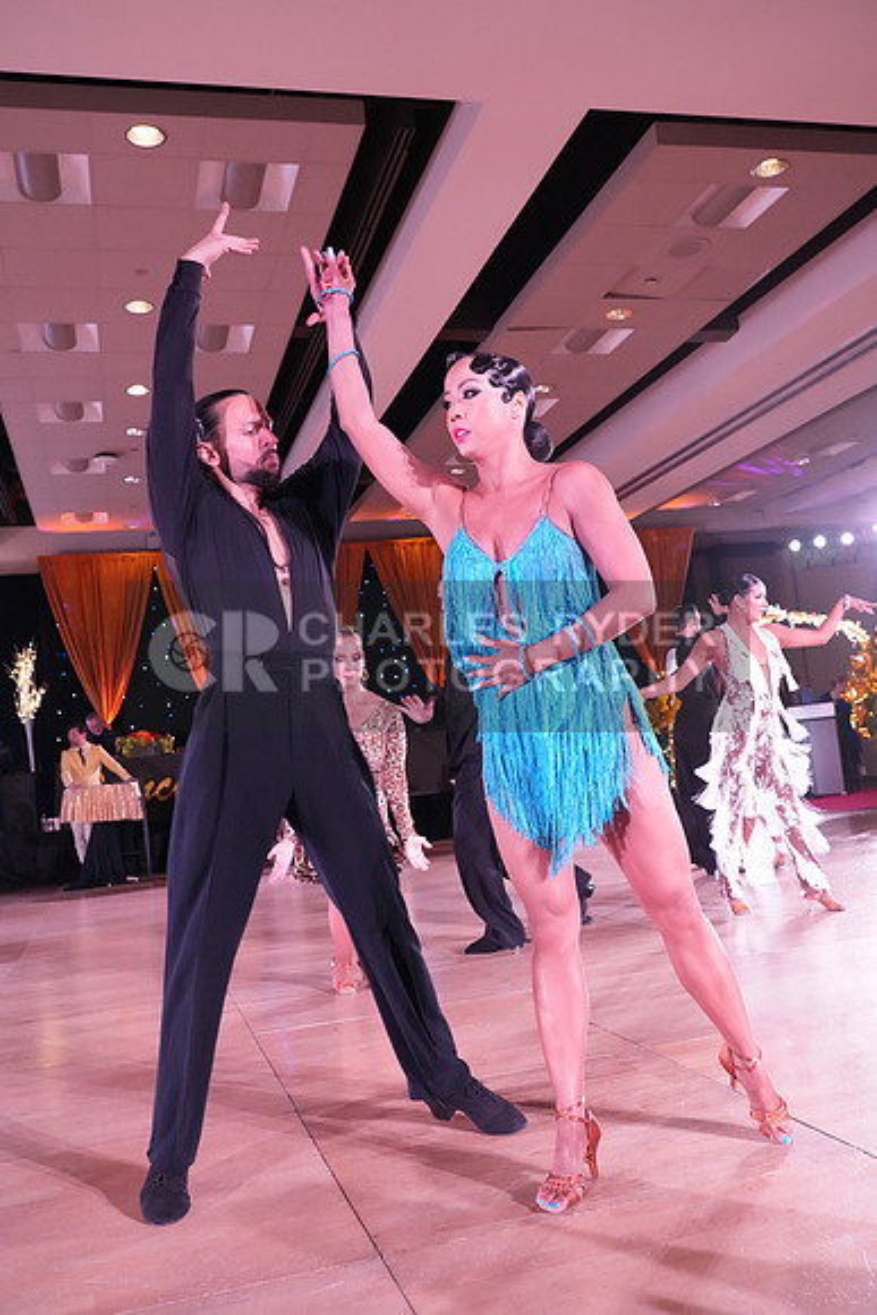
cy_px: 658
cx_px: 438
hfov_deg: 43.6
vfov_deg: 61.9
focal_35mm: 30
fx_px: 1096
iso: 8000
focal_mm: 30
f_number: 5.6
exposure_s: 1/250
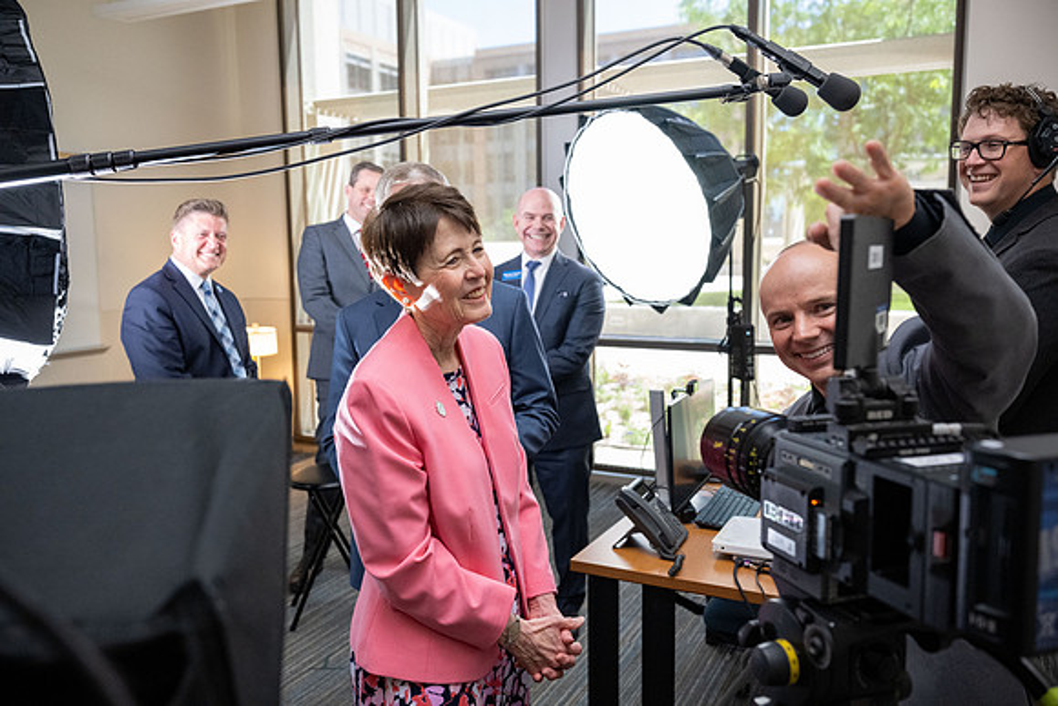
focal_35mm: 30
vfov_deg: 44.3
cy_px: 353
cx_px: 529
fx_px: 867
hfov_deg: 62.8
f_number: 4
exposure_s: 1/200
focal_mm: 29.5
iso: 4000
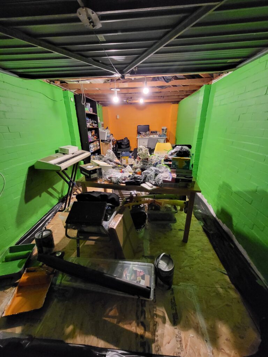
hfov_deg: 89.9
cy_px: 178
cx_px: 134
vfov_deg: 106.2
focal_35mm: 13
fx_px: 134
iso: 640
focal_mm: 1.74
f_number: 2.2
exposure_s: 1/33
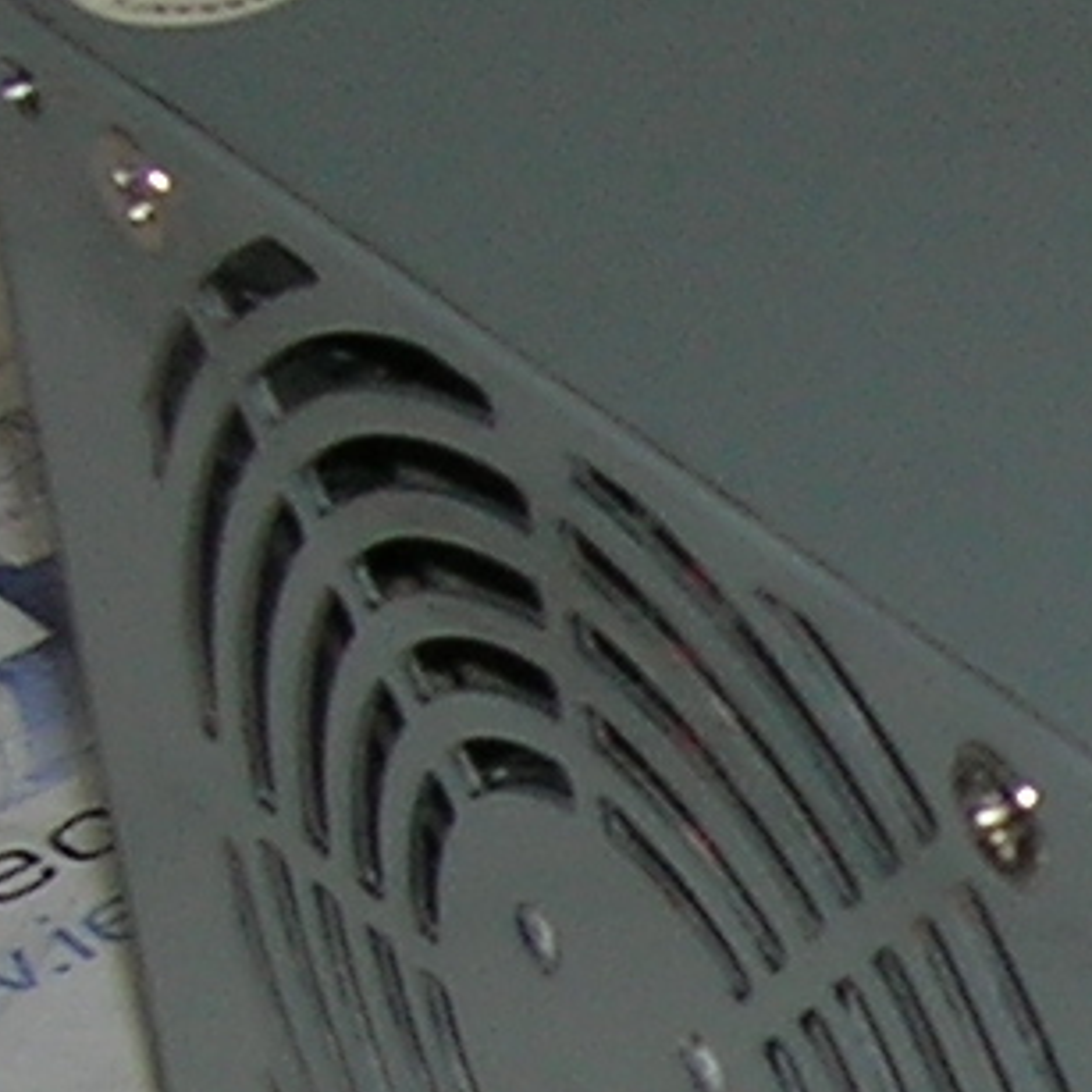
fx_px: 7995
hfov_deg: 7.5
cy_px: 1177
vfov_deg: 7.8
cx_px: 2252
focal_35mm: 224
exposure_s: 1/60.1
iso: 50
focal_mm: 5.7
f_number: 2.9
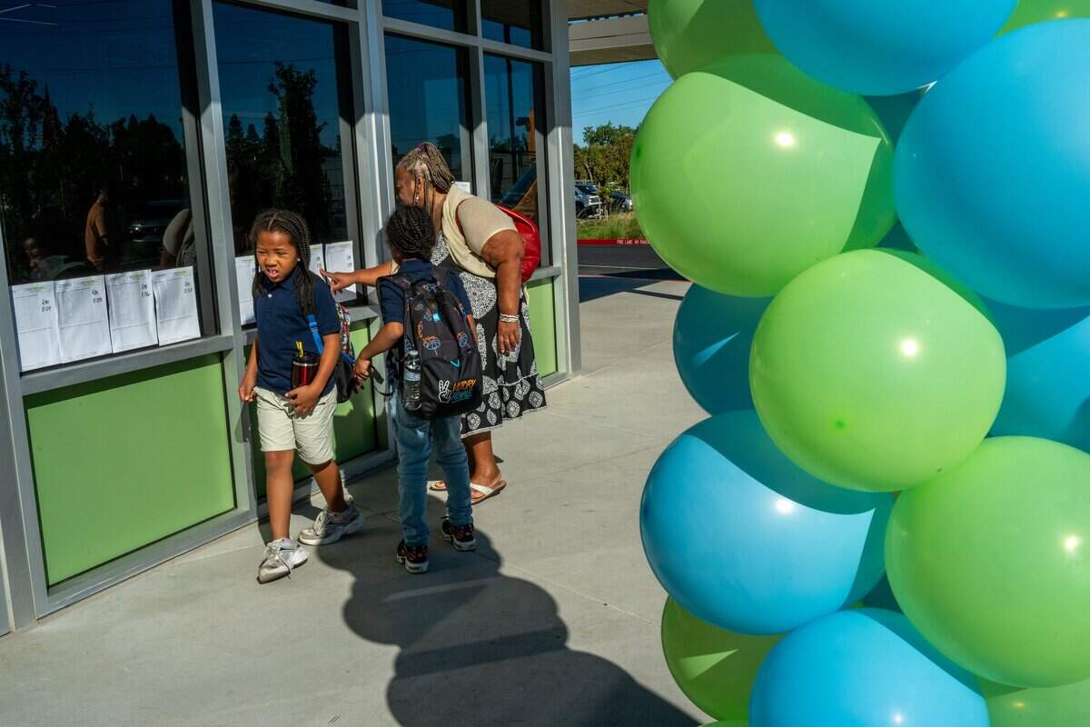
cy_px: 364
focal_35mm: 32
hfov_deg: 58.7
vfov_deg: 41.1
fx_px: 969
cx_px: 545
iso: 400
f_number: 22
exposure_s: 1/250
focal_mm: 32
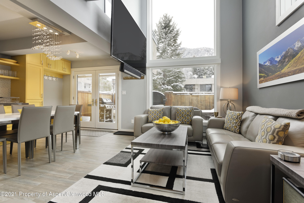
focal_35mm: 17
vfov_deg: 70.5
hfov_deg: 93.3
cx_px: 152
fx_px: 144
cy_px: 102
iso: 400
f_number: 7.1
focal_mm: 17
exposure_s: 1/200
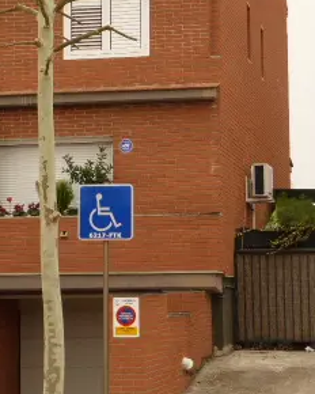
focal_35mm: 110
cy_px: 114
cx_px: 158
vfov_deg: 17.4
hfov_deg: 14.0
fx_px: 1282
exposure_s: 1/200
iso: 100
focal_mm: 9
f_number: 4.4
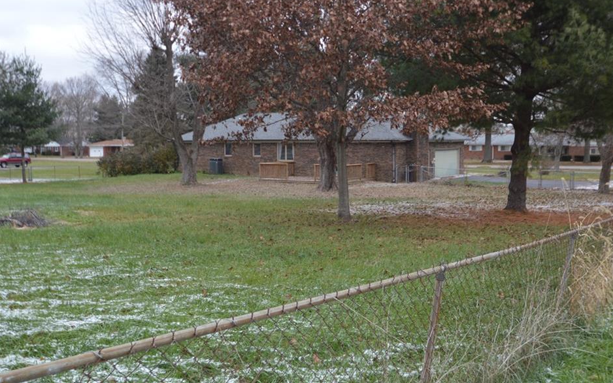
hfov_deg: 49.3
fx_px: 668
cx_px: 302
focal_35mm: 40
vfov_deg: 32.0
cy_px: 197
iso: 125
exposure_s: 1/125
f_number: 5.6
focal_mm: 24
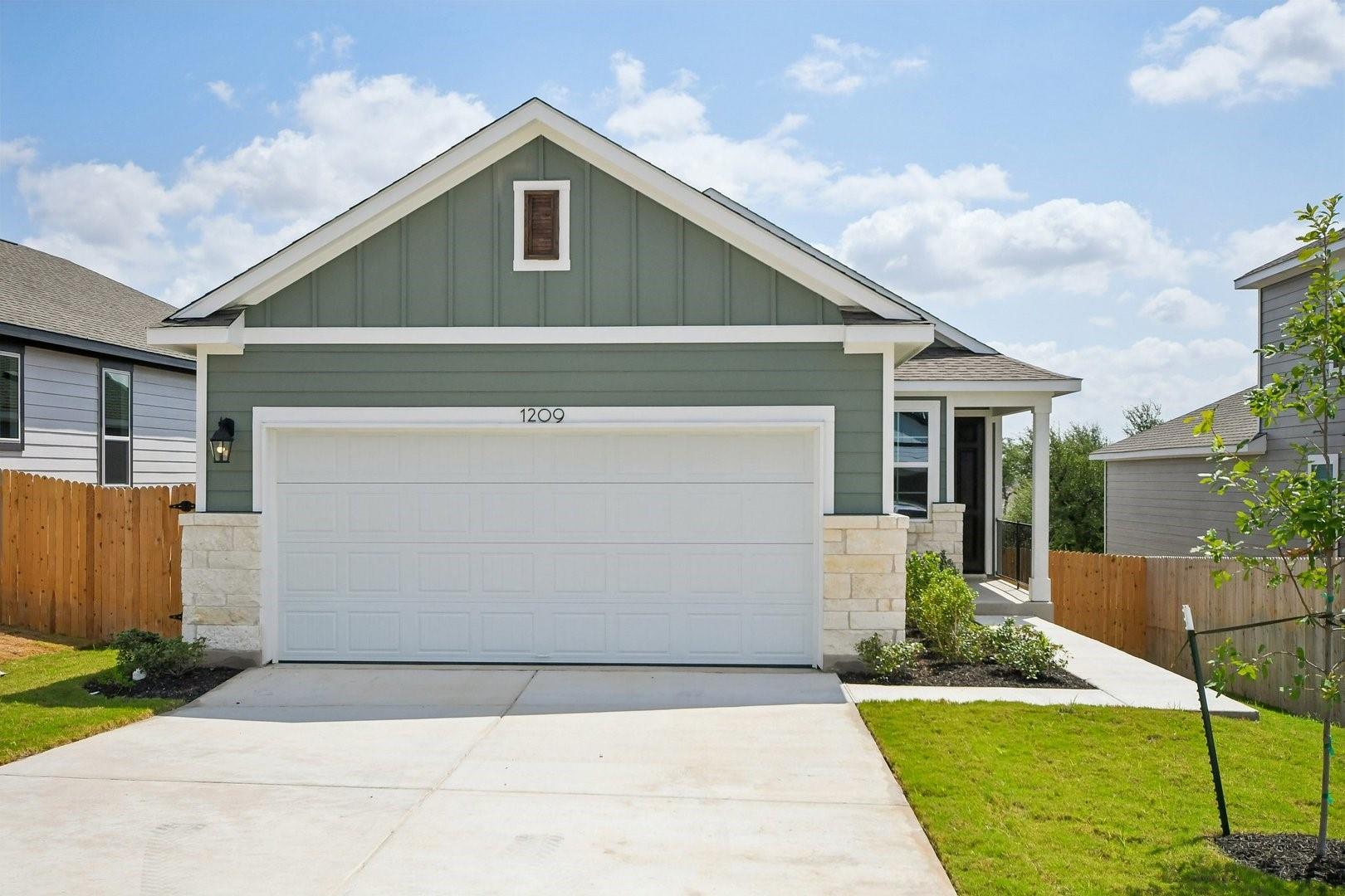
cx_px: 672
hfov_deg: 53.1
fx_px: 1345
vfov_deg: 36.9
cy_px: 448
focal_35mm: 36
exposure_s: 1/4000
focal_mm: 24
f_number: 8
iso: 400
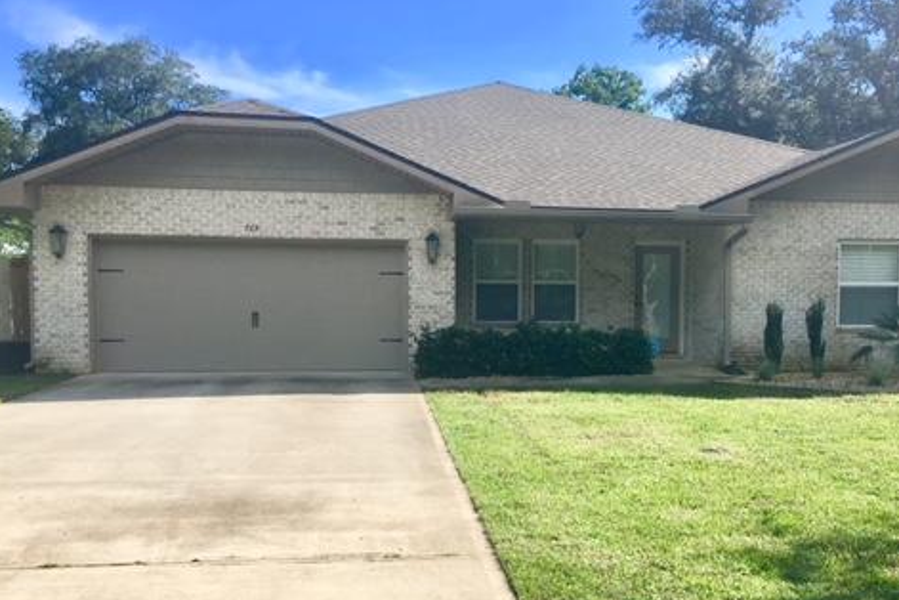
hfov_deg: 47.2
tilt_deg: -1.5
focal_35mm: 41
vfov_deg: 32.6
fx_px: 1024
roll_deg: -0.4
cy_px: 346
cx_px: 531
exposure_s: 1/1508
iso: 25
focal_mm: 4.15
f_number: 2.2
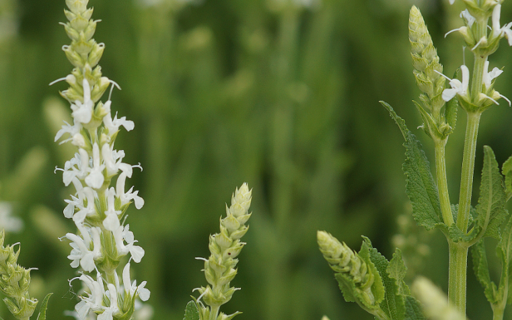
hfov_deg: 8.7
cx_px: 113
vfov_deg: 5.4
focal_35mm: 241
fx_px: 3364
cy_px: 228
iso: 250
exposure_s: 1/160
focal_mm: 100
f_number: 5.6
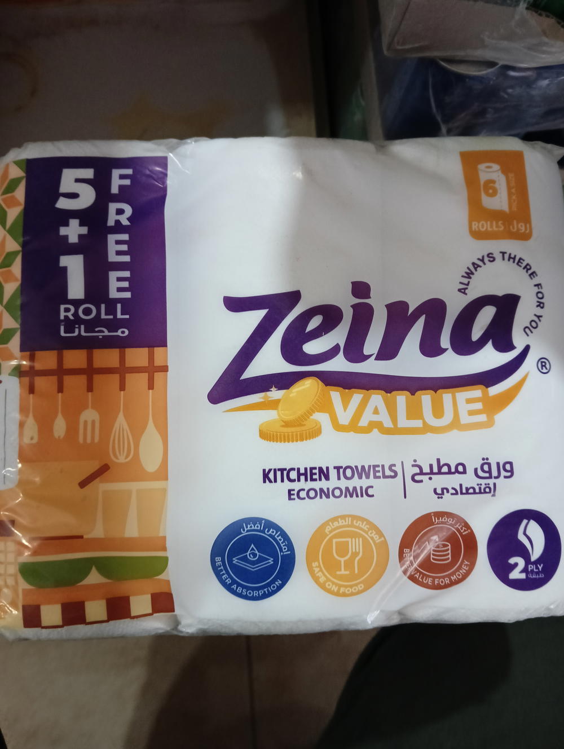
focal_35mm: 26
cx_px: 282
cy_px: 374
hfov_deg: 53.2
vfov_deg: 67.2
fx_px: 563
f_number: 1.8
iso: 2000
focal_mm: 4.05
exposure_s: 1/16.7
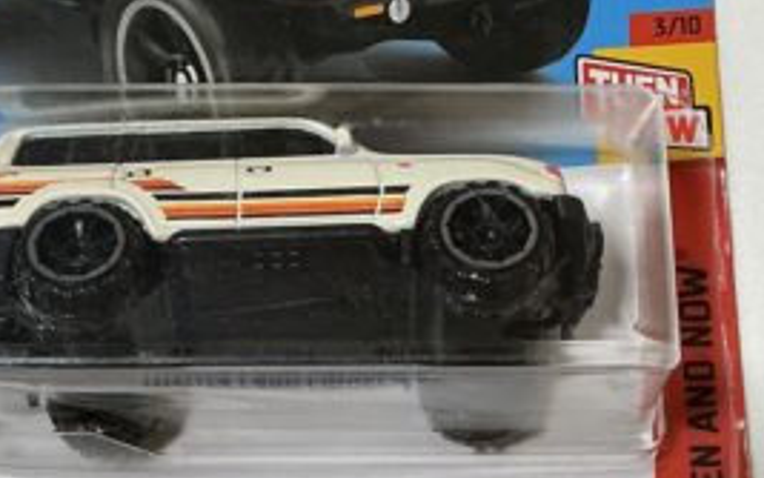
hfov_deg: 22.5
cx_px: 320
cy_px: 112
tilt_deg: -73.2
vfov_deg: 14.2
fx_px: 1916
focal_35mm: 92
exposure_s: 1/60
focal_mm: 3
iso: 100
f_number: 1.8
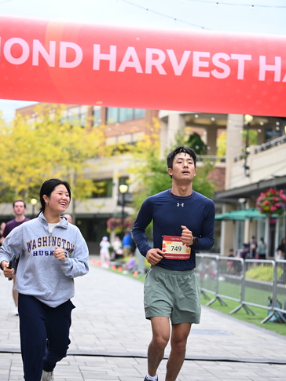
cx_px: 143
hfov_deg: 17.6
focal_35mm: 84
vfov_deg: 23.3
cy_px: 212
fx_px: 925
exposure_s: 1/2000
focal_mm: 77
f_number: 2.8
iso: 640
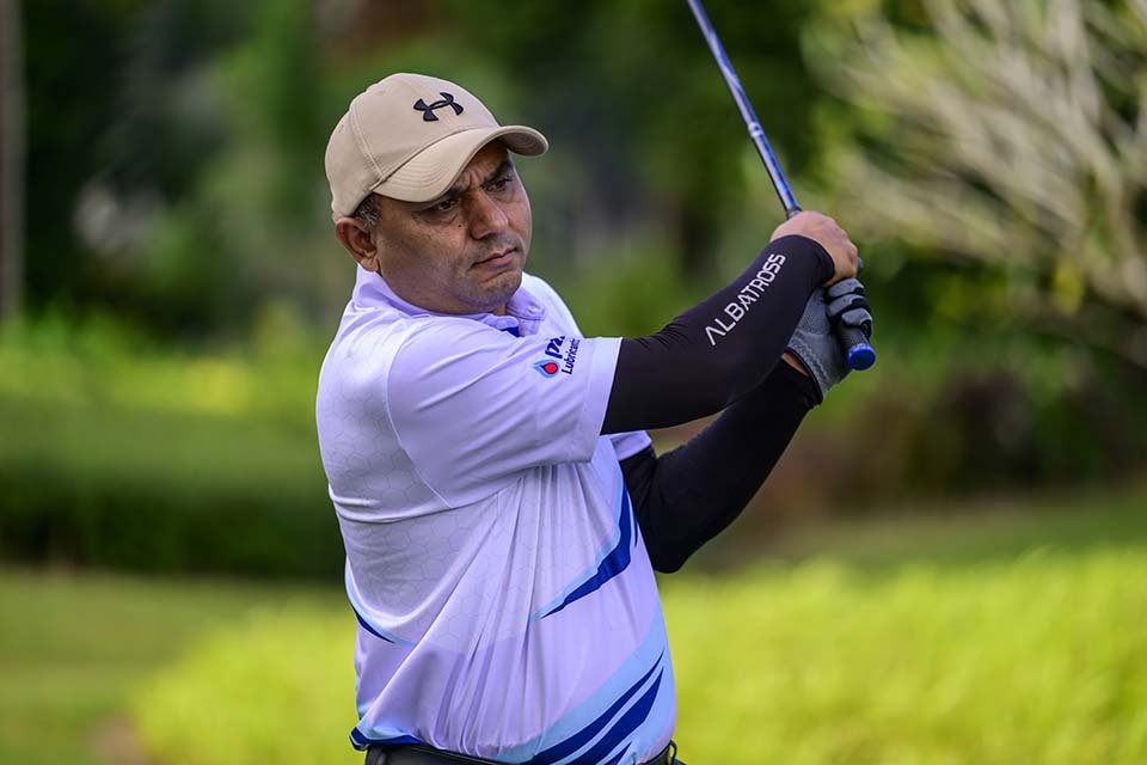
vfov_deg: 7.4
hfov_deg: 11.1
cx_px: 574
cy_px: 382
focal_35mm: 185
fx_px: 5894
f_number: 2.8
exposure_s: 1/1600
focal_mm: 185
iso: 400
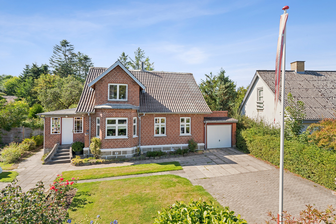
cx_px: 168
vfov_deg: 67.4
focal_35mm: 18
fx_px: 168
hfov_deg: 90.0
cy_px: 112
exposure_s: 1/640
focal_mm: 18
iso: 800
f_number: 7.1
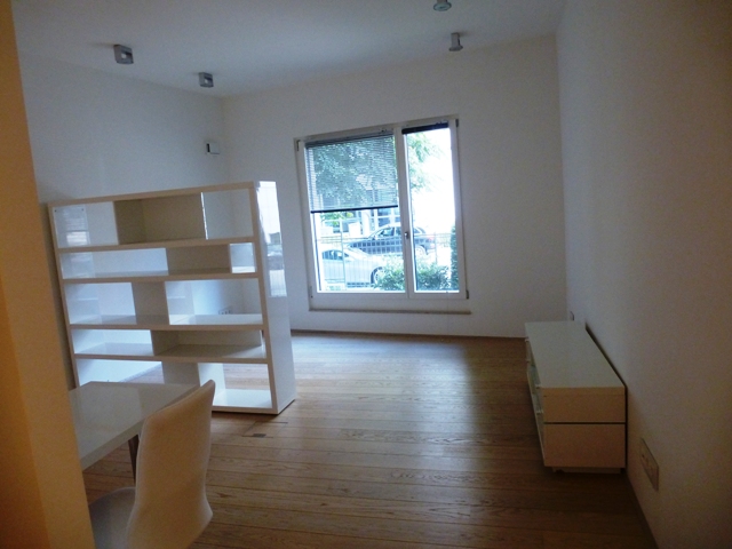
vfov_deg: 56.8
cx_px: 366
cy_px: 274
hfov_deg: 71.6
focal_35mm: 24
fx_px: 508
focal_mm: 4.3
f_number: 3.3
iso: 400
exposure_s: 1/40
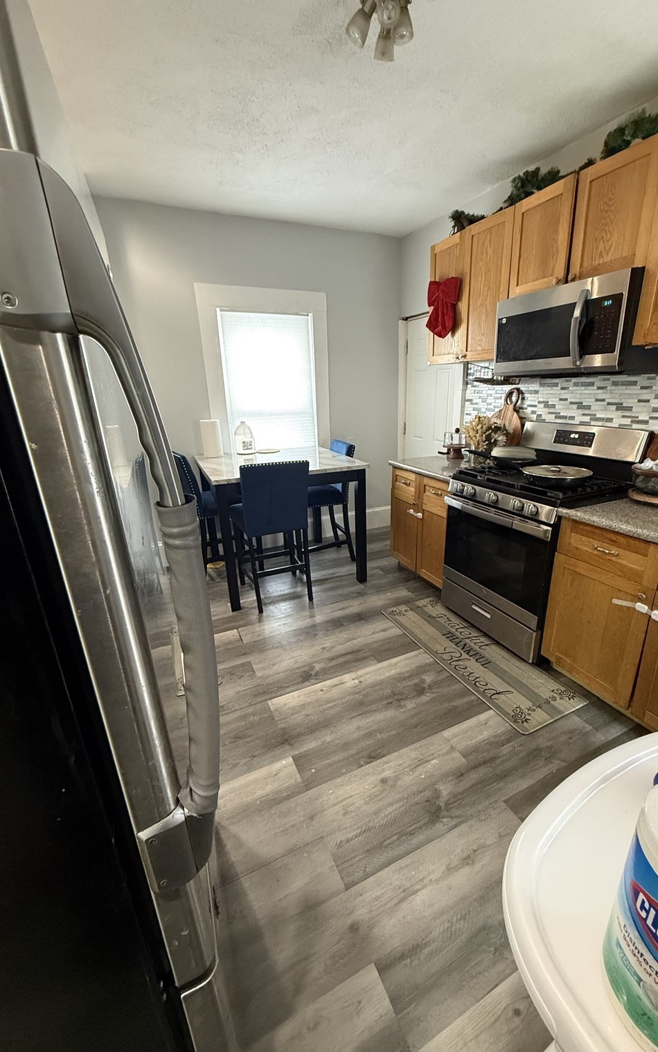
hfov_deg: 74.7
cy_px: 531
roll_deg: +1.1
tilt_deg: -18.8
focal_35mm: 15
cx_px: 353
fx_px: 430
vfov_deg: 101.5
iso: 640
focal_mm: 2.22
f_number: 2.2
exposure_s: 1/60
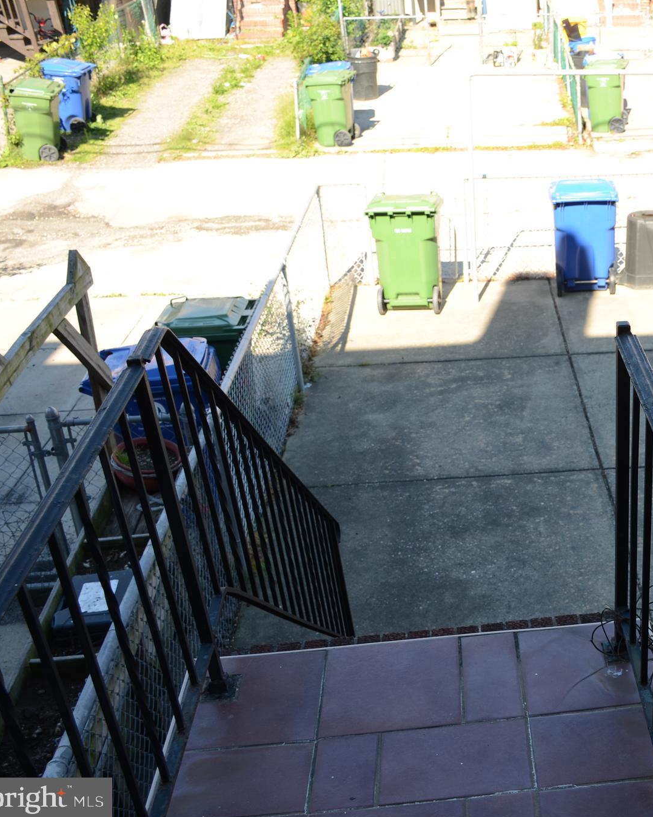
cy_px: 410
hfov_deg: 30.5
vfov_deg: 39.5
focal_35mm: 47
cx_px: 600
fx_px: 1136
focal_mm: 22
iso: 100
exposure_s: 1/125
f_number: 5
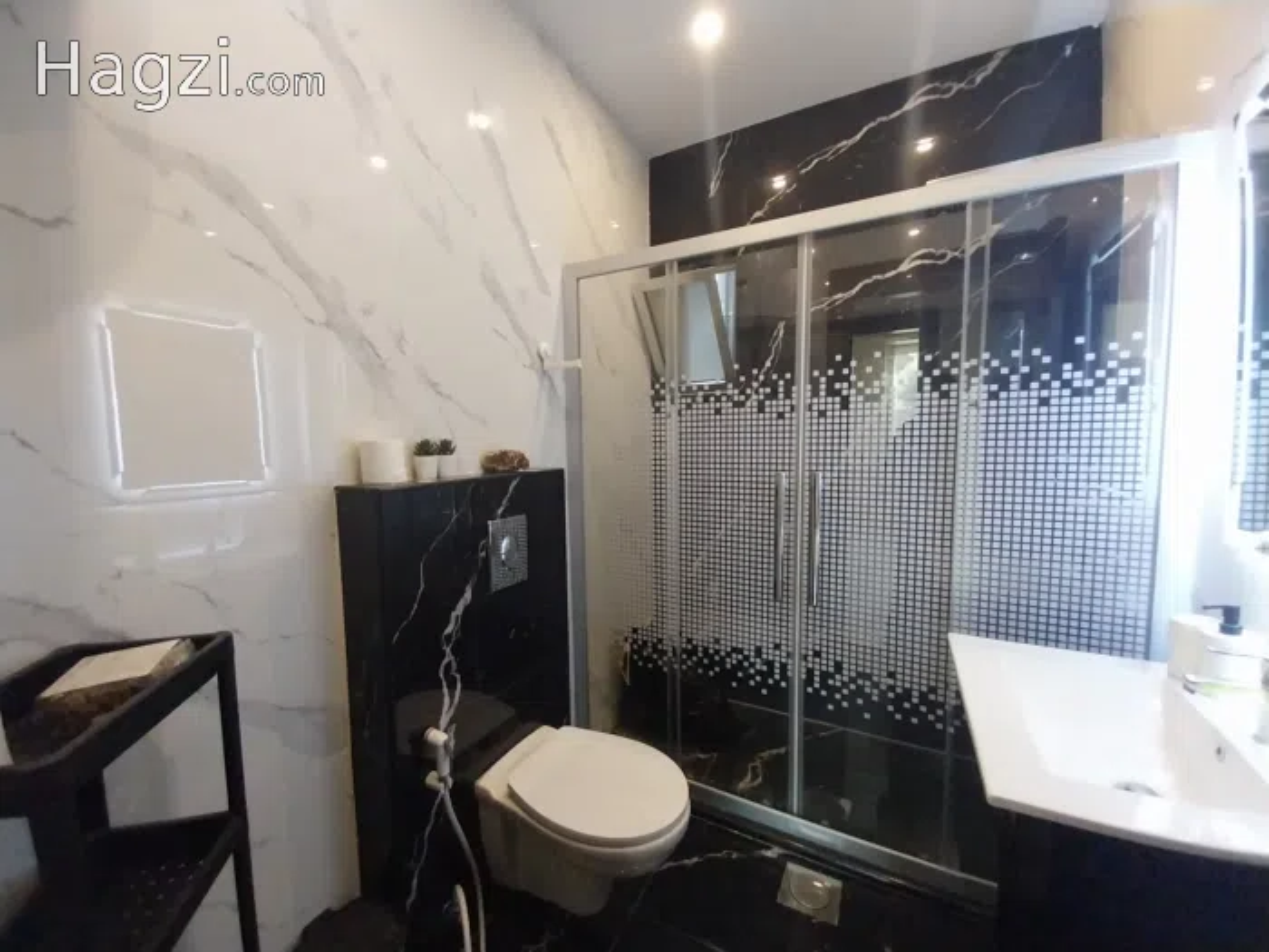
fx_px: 477
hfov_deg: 106.2
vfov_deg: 89.9
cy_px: 476
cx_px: 634
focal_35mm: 13
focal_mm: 1.3
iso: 323
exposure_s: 1/14
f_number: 2.2
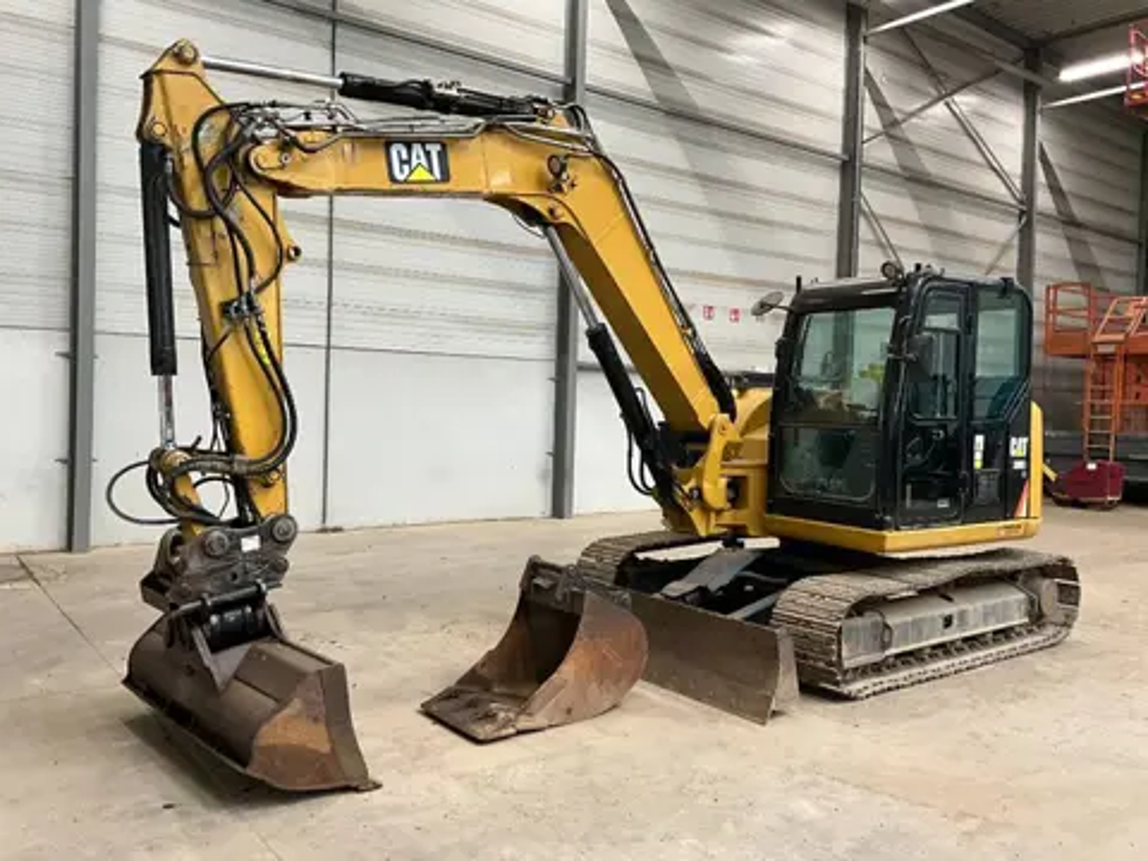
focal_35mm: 29
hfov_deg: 61.7
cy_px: 430
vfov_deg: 48.2
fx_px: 962
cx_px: 574
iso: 125
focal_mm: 3
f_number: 1.8
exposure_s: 1/60
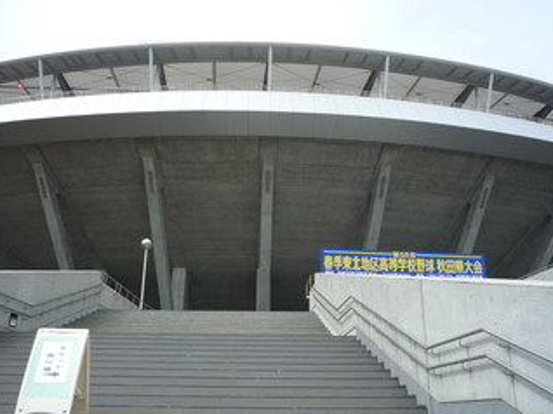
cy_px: 216
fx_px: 543
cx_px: 275
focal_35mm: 34
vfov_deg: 41.7
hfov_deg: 54.0
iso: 100
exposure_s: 1/400
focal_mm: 5.2
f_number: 4
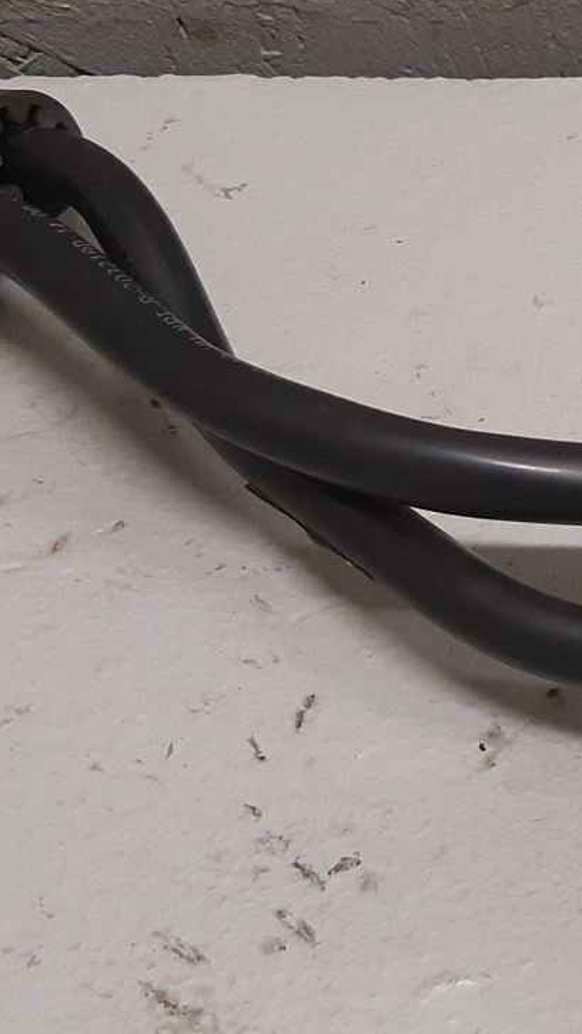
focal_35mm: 80
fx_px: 2194
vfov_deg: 26.5
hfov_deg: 14.4
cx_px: 775
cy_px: 464
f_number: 1.7
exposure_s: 1/50
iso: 160
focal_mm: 3.93
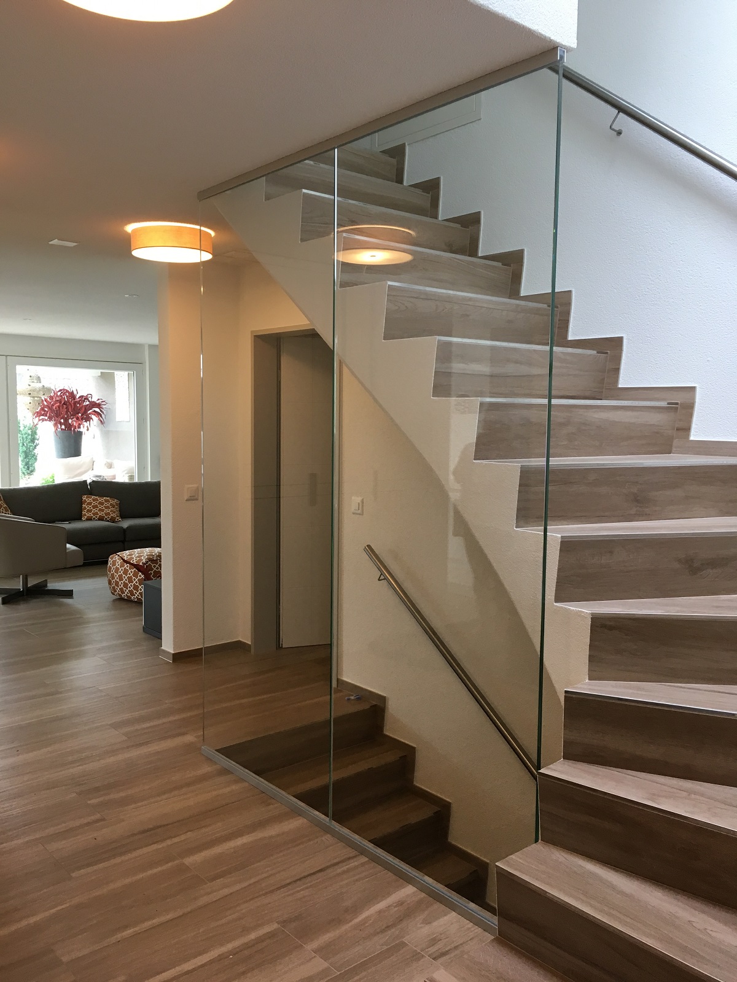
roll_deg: -1.4
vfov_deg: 61.7
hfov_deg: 48.2
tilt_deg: -6.3
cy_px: 491
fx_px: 823
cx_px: 368
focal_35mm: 29
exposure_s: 1/33
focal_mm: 4.15
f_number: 2.2
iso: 50
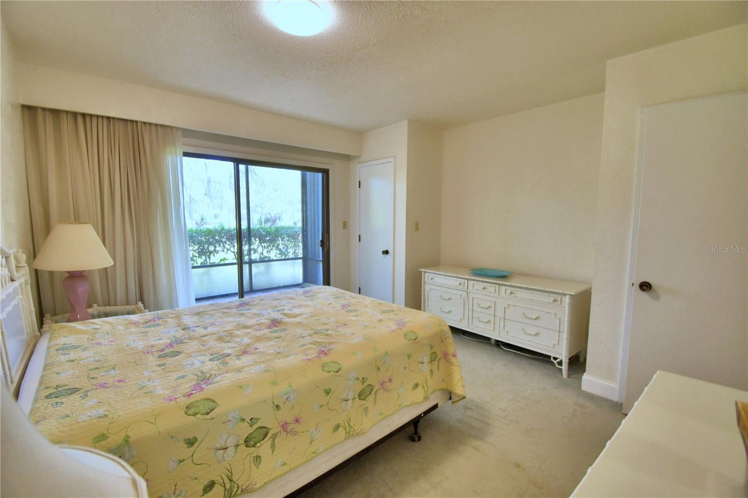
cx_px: 374
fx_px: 312
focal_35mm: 15
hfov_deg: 100.4
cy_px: 249
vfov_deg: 77.3
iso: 400
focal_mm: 10
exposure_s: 1/60
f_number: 4.5
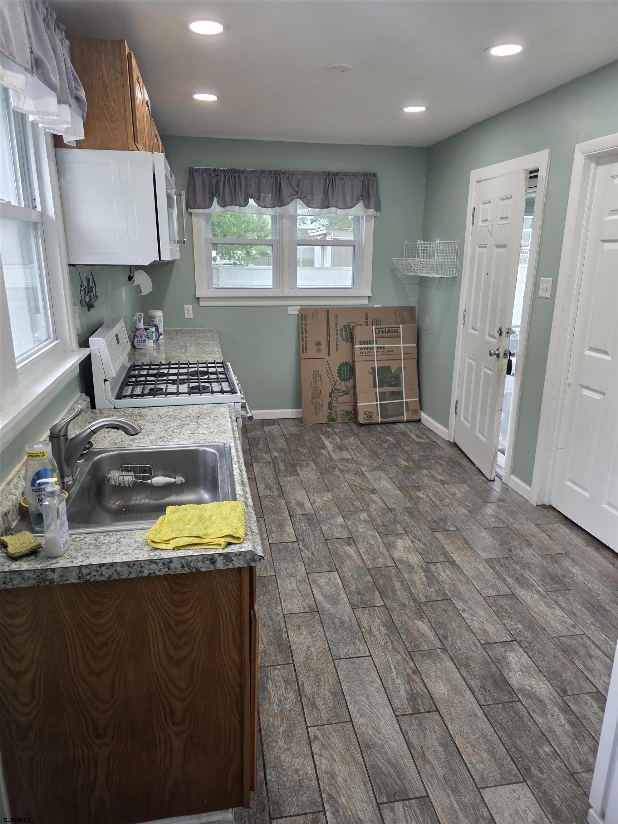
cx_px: 309
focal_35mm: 23
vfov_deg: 73.9
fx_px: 547
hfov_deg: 58.9
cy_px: 412
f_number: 1.7
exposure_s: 1/120
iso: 100
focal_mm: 6.3
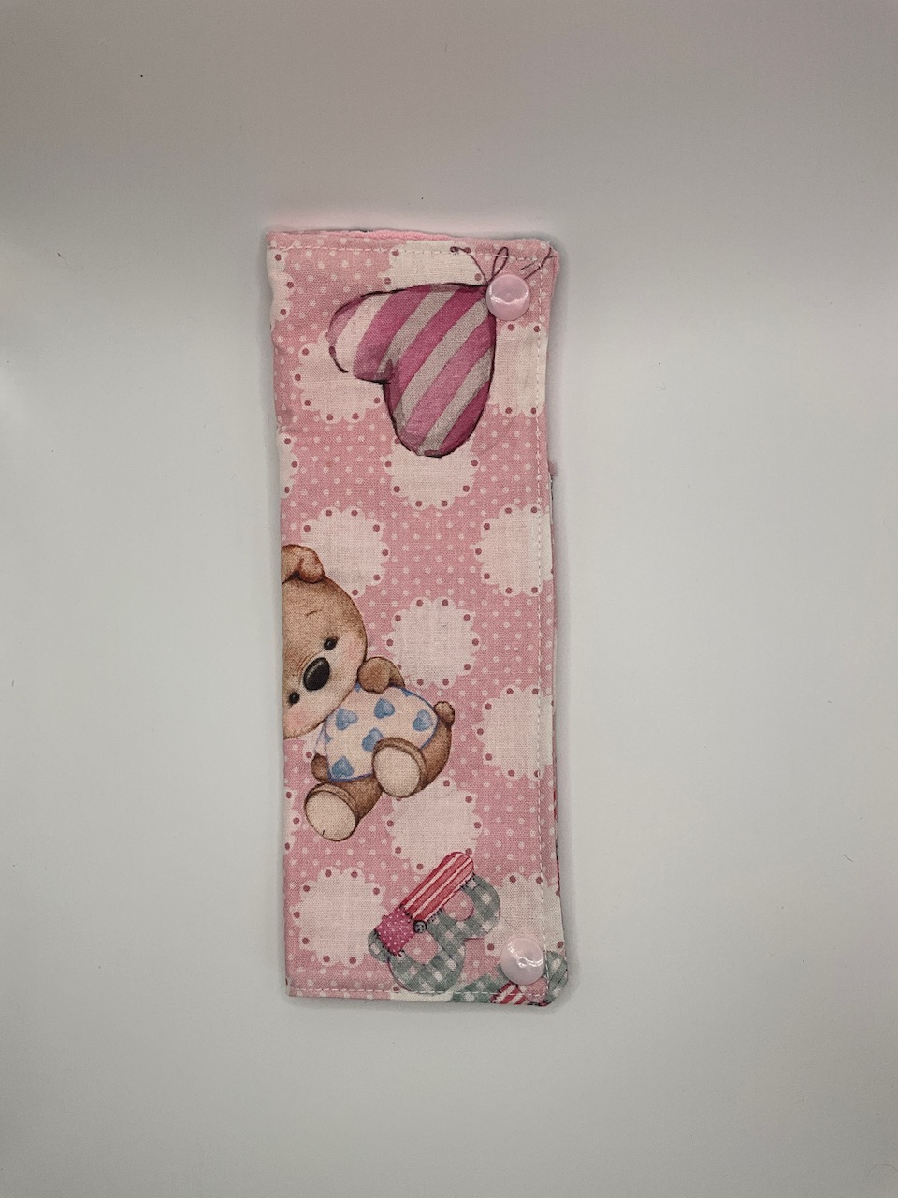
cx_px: 449
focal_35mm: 29
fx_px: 1003
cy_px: 599
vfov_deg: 61.7
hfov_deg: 48.2
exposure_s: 1/425
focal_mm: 3
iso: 25
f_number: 1.8
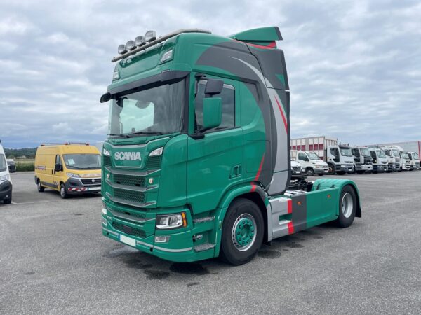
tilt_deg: +1.5
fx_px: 316
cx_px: 210
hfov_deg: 67.3
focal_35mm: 26
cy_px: 158
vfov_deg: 53.1
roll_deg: +1.3
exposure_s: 1/1043
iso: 32
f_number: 1.6
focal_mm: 4.2
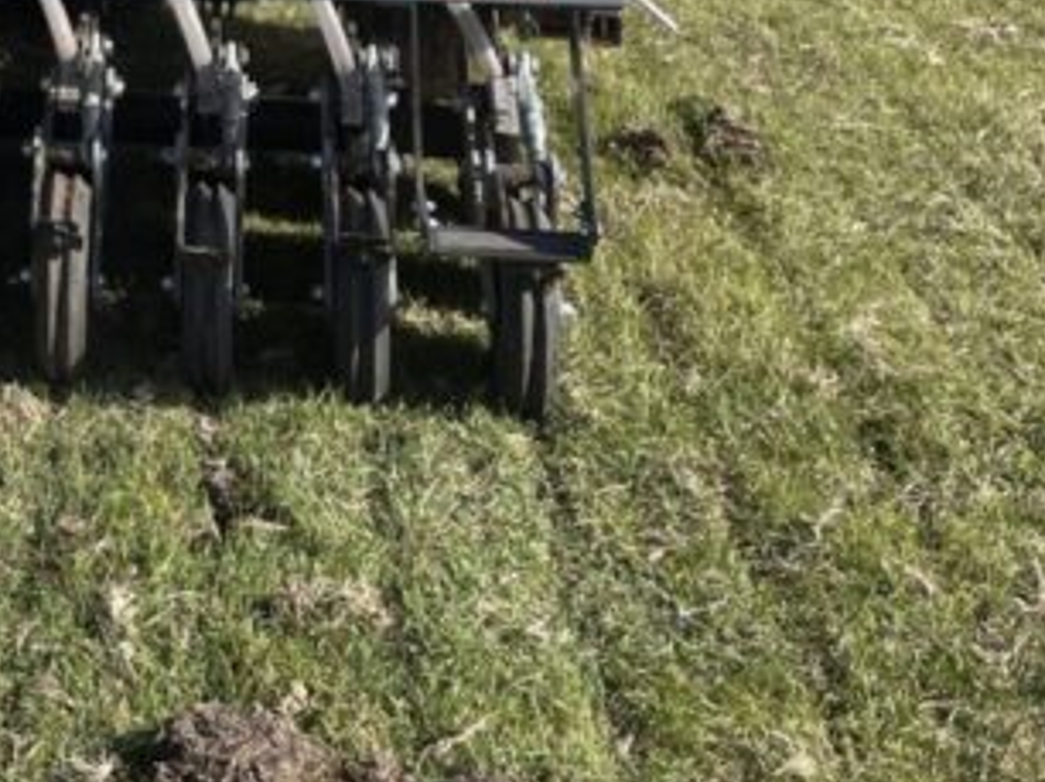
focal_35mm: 85
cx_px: -403
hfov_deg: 20.5
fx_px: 2564
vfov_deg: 16.1
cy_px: -321
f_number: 1.6
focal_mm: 4.2
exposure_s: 1/2747
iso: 32
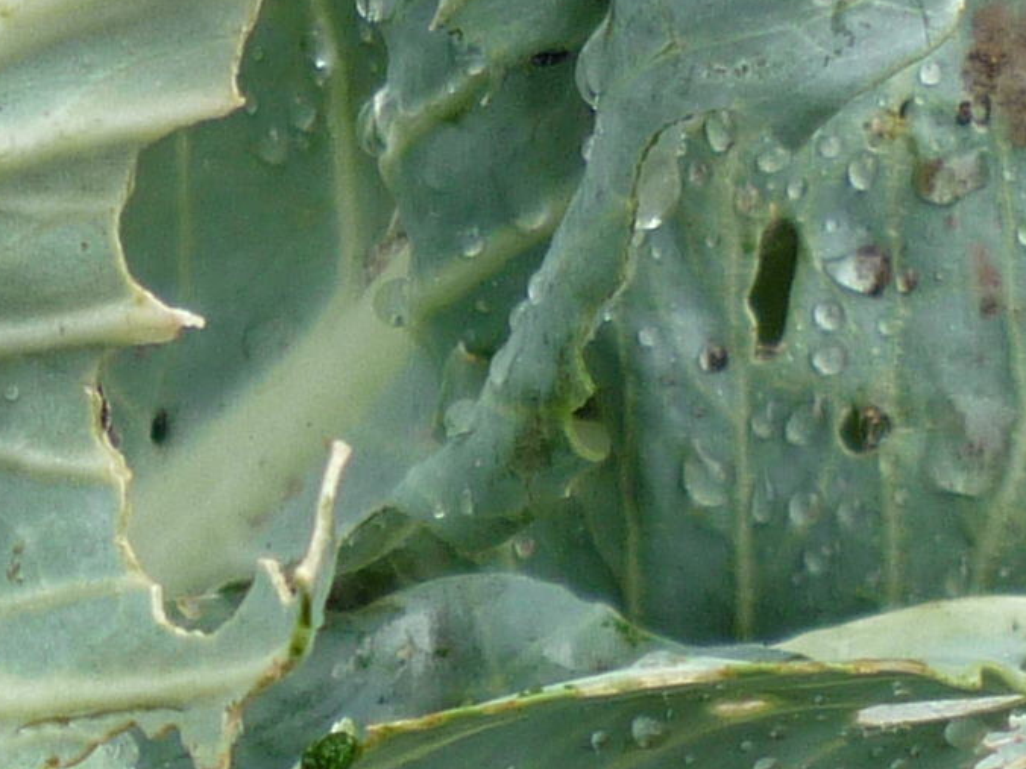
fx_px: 5276
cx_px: -431
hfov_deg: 10.8
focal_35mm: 178
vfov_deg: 8.1
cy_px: 1389
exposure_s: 1/100
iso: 80
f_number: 2.8
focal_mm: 5.5
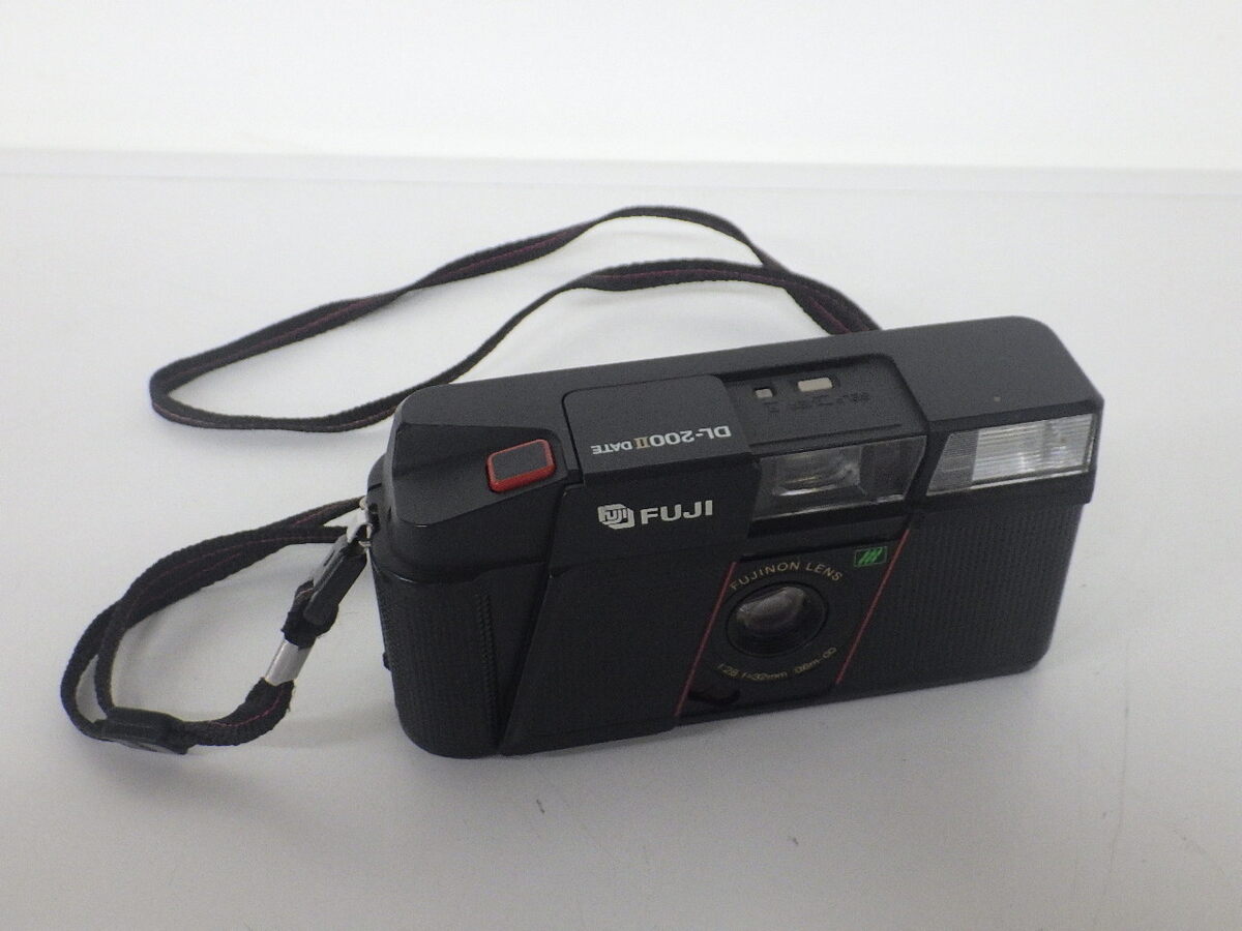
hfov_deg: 44.8
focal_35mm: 42
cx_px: 621
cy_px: 466
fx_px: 1507
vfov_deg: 34.3
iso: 500
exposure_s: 1/60
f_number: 4.2
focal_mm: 7.5
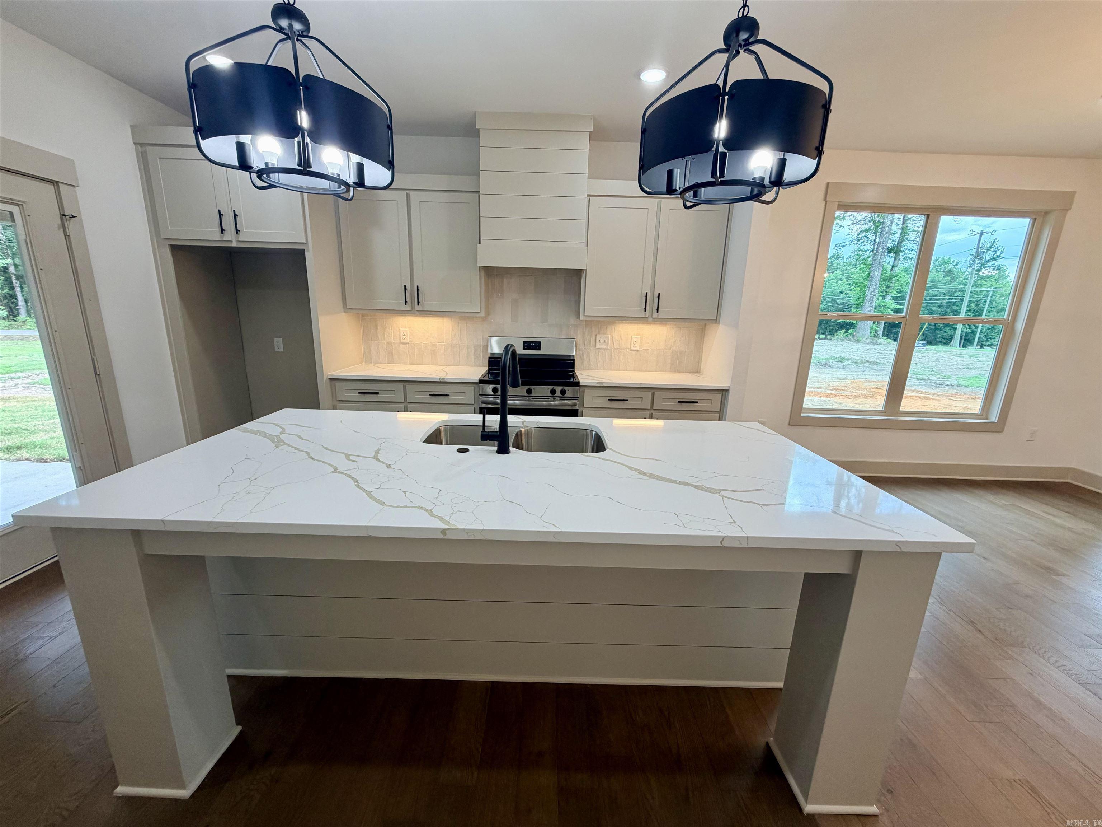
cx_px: 551
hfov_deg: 102.1
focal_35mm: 14
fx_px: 446
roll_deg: -2.1
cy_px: 414
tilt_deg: -13.4
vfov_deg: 85.7
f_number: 2.2
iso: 125
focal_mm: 2.22
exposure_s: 1/120
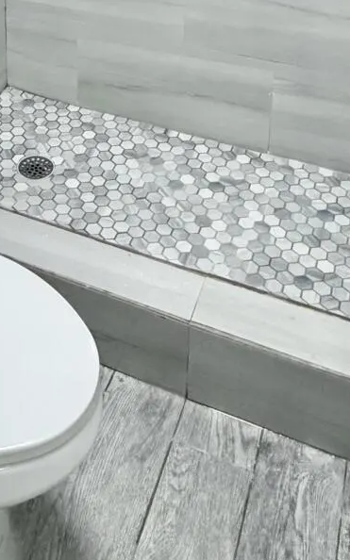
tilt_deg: -12.9
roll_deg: -1.4
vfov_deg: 32.8
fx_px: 763
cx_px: 92
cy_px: -121
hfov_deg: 25.5
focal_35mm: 50
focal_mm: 2.22
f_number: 2.2
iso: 320
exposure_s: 1/120
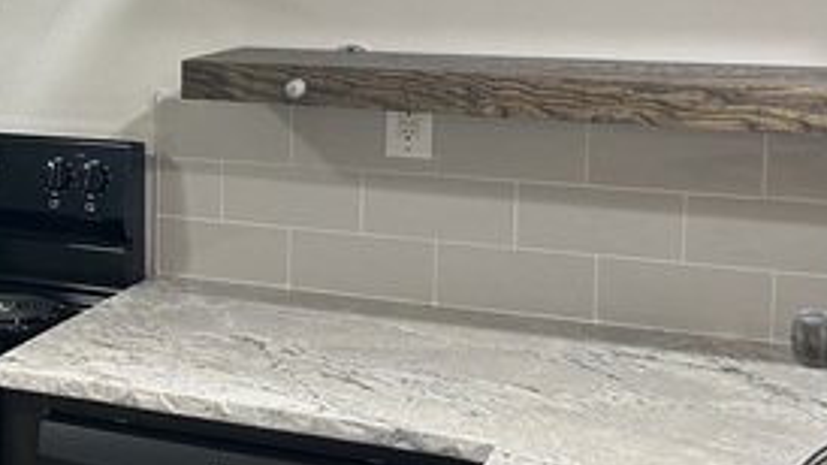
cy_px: 66
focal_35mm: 69
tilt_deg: -4.7
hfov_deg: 28.5
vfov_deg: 17.3
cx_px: -20
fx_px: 1513
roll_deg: +0.7
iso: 100
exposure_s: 1/60
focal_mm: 5.7
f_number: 1.5
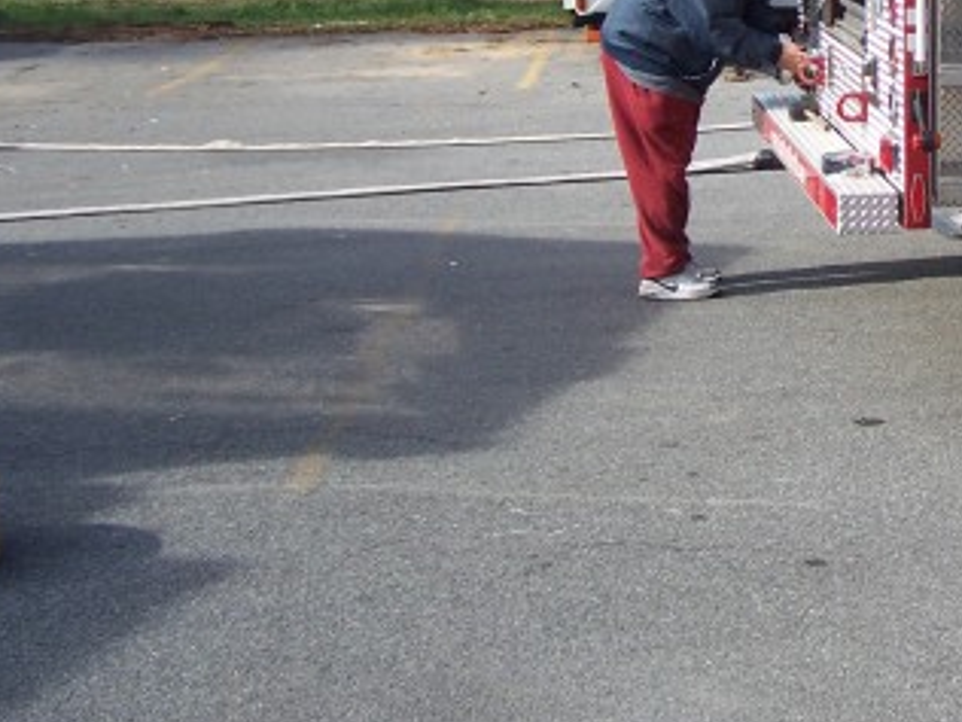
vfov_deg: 18.7
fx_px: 2140
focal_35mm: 77
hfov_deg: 24.3
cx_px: 941
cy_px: 34
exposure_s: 1/500
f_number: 2.8
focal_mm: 6.3
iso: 80
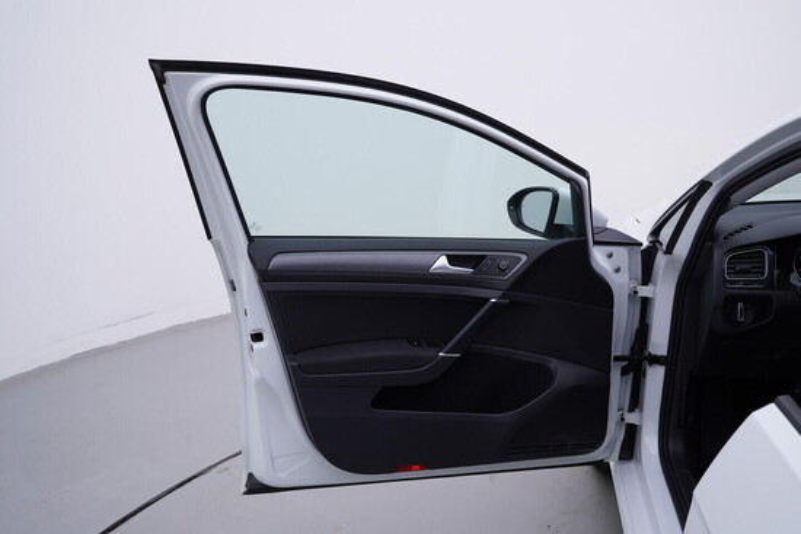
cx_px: 400
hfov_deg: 53.1
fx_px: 801
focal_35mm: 36
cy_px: 267
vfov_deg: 36.9
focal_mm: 24
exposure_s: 1/80
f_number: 4
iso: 125
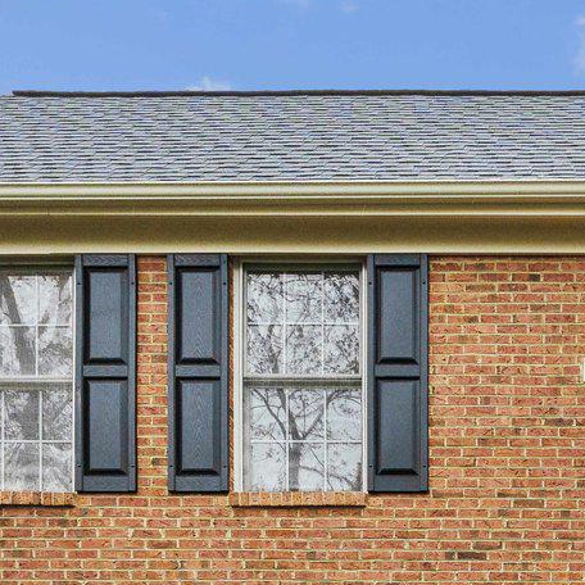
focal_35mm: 61
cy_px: 722
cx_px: 708
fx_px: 1166
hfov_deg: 25.2
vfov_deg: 25.1
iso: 400
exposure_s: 1/125
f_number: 8
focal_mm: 16
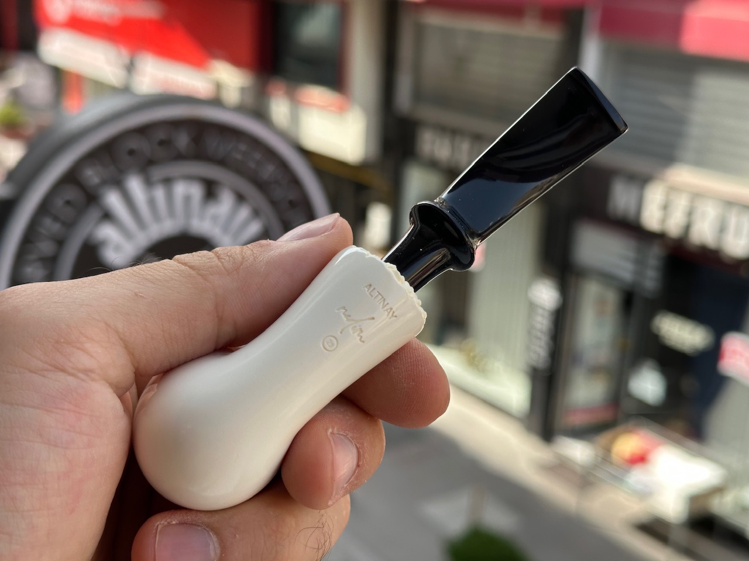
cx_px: 374
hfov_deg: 39.7
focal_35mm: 48
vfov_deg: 30.3
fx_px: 1039
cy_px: 280
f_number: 1.78
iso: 64
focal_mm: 6.86
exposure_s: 1/785
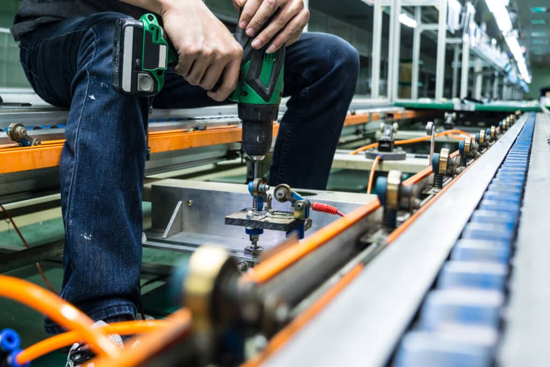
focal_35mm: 46
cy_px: 184
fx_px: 710
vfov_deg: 29.0
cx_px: 275
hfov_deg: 42.3
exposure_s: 1/5
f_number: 5.6
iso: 200
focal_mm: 31
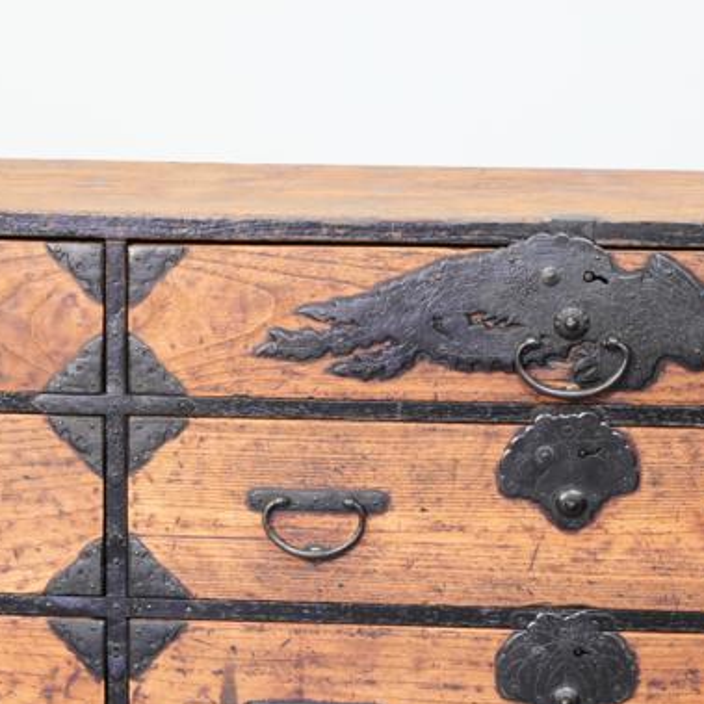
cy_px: 657
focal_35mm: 202
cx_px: 132
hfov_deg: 8.6
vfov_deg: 8.6
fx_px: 4648
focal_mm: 83
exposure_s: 1/30
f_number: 7.1
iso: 2500
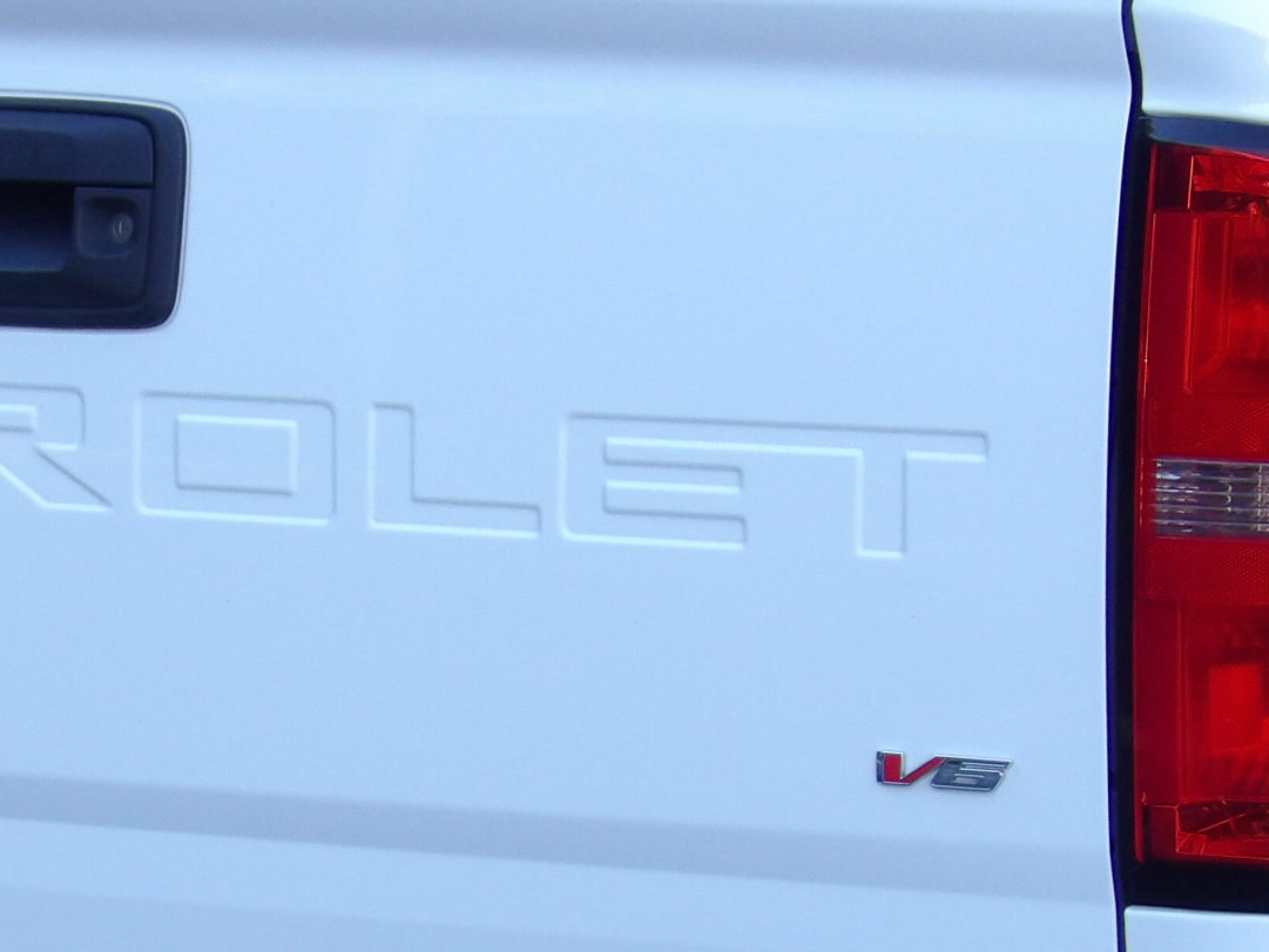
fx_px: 10632
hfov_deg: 6.8
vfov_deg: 5.1
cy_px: 819
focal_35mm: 290
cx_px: 255
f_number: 4.2
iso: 178
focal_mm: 21.7
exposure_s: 1/100
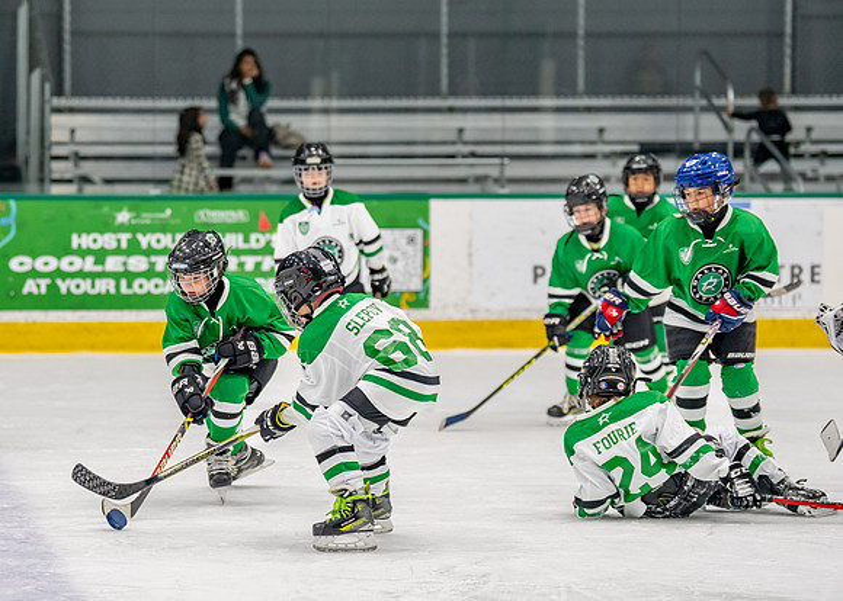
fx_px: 3823
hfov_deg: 12.6
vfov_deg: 9.0
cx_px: 282
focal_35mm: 160
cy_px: 286
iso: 1000
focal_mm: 111
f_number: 2.8
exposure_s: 1/1250
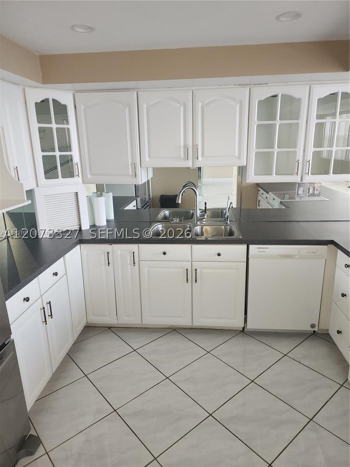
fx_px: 310
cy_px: 234
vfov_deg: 73.9
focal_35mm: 23
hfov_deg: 58.9
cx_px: 175
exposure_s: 1/60
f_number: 1.8
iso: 100
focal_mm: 6.4
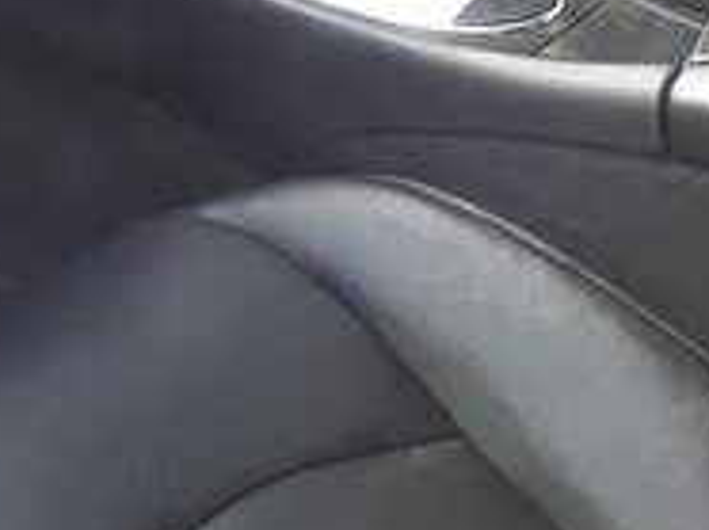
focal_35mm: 96
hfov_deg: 19.5
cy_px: -307
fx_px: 1964
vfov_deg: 14.2
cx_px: -84
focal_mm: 3.6
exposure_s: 1/33
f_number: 1.9
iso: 64
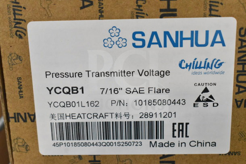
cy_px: 82
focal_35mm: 60
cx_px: 123
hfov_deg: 33.4
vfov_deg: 22.6
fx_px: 410
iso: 6400
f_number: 8
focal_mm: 40
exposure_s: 1/250
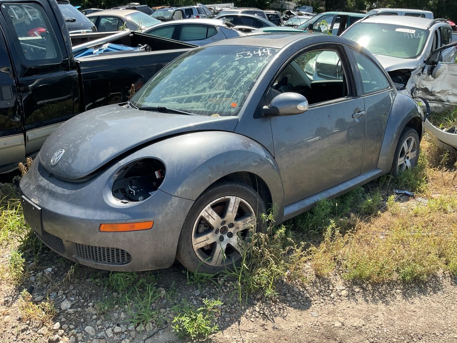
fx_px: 383
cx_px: 228
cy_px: 172
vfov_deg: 48.2
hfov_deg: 61.7
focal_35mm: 29
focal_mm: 3
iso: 16
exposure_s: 1/829
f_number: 1.8
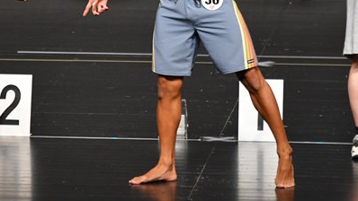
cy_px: -22
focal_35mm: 612
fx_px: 5810
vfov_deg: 2.0
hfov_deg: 3.5
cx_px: 44
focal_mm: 200
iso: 2500
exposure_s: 1/400
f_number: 5.6
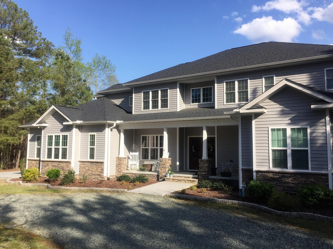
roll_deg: -0.6
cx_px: 166
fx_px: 279
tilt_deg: +4.5
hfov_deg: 61.7
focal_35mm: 29
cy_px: 124
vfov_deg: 48.2
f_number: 2.2
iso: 32
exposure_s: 1/1582
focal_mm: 4.15
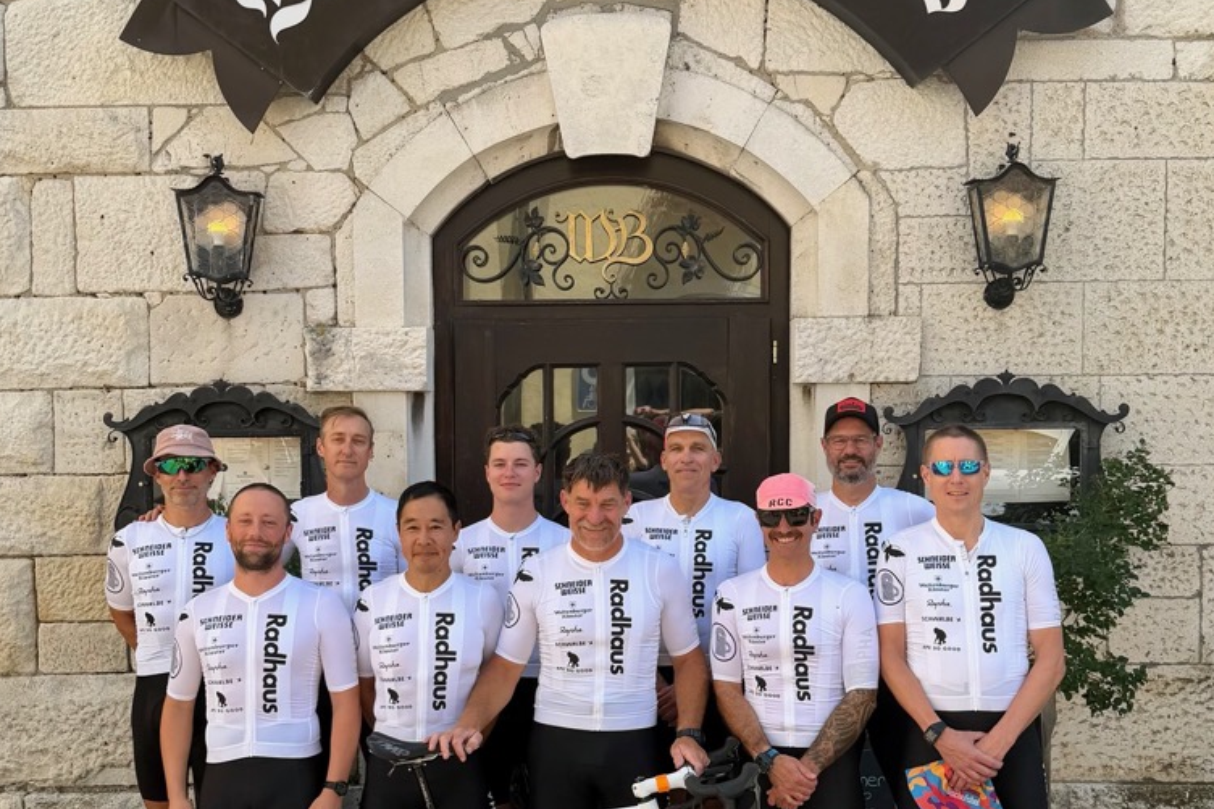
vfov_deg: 38.9
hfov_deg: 55.8
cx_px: 609
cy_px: 421
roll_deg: -1.4
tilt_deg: -4.4
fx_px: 1146
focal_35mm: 34
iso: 80
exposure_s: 1/1949
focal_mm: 6.76
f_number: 1.78
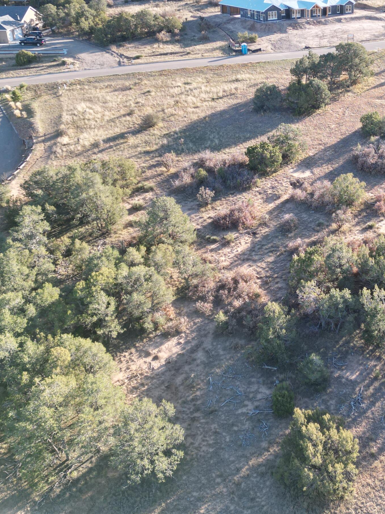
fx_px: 593
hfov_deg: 34.8
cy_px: 201
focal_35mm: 40
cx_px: 308
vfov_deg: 46.5
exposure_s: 1/800
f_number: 1.7
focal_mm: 6.72
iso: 200
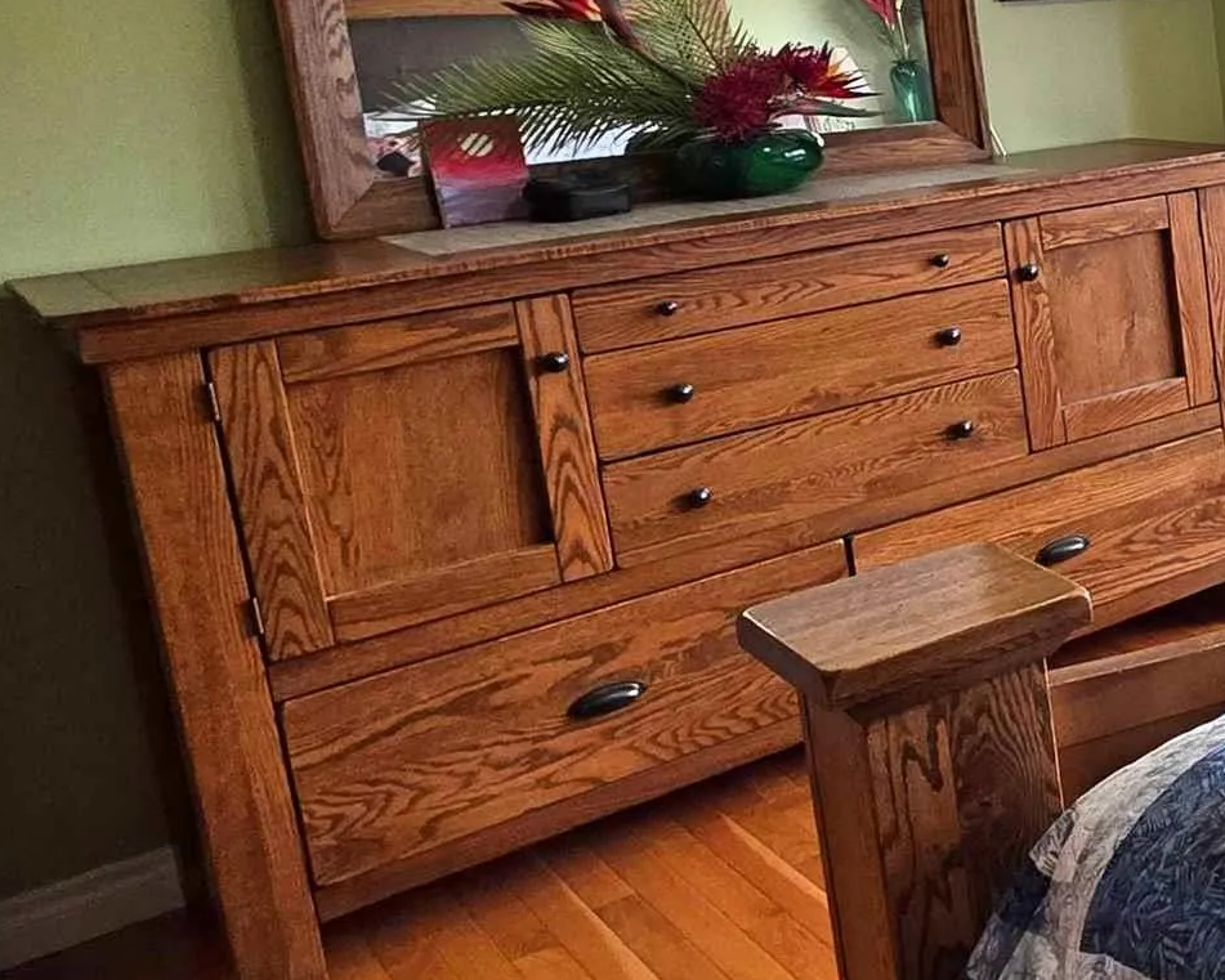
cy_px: 219
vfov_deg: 35.5
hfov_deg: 29.0
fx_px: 1487
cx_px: 1816
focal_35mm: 41
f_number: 1.9
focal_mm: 2.2
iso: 160
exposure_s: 1/120
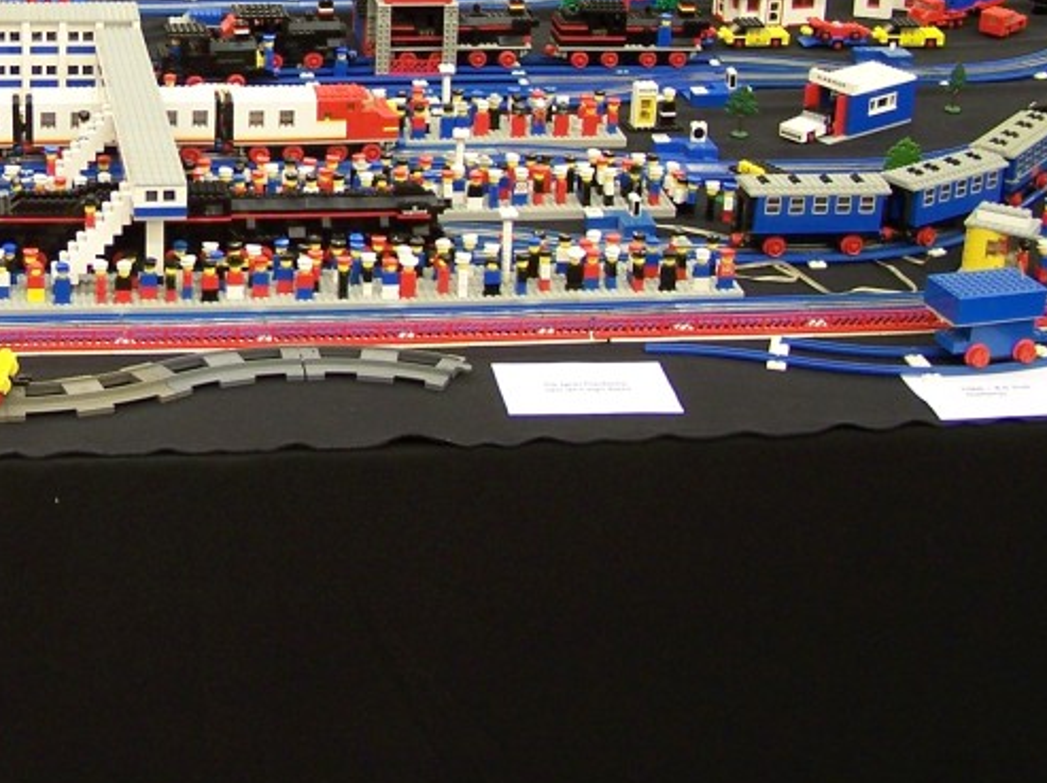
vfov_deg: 18.4
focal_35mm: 79
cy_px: 115
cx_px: 113
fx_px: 2388
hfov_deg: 24.1
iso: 80
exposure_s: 1/2
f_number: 2.8
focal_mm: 6.3
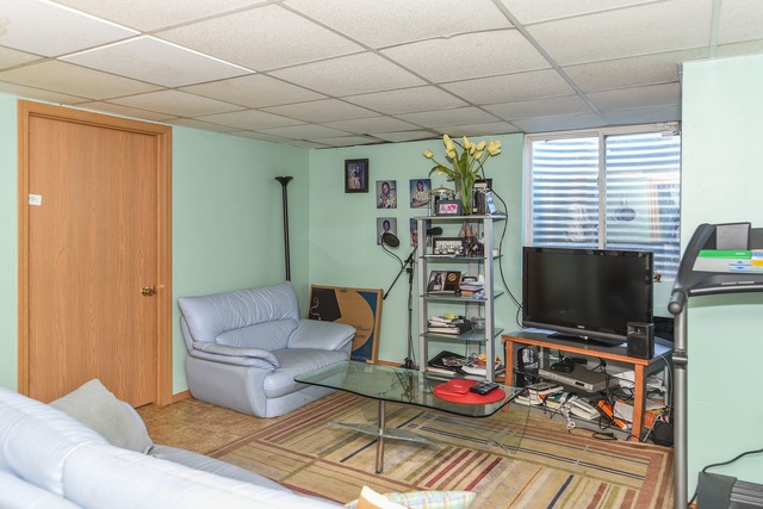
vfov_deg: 51.3
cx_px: 382
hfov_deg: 71.5
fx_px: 530
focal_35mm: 25
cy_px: 254
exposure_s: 1/20
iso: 200
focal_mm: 25
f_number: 8
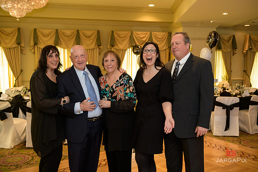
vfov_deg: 33.4
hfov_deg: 48.4
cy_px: 86
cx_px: 129
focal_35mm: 40
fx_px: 287
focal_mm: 40
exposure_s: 1/125
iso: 1000
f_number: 3.2
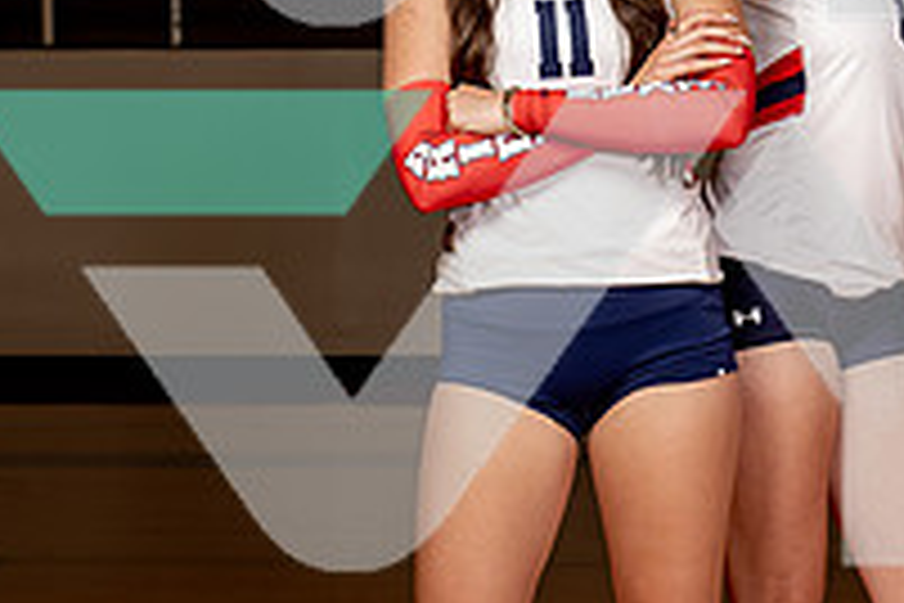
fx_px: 4846
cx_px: 1106
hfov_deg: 10.5
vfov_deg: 7.1
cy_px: 331
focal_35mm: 193
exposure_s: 1/250
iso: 100
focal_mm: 67
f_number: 5.6
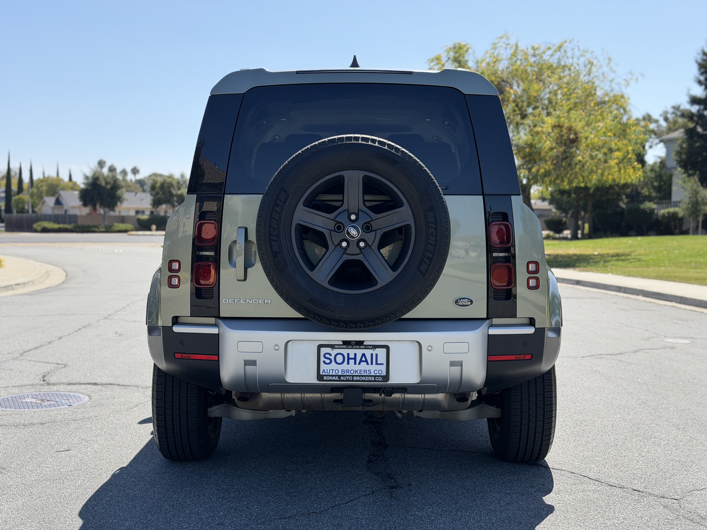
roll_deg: -0.1
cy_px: 265
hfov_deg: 39.7
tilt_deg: -3.2
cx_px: 354
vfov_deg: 30.3
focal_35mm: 48
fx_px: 980
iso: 80
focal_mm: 6.76
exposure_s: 1/3534
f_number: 1.78
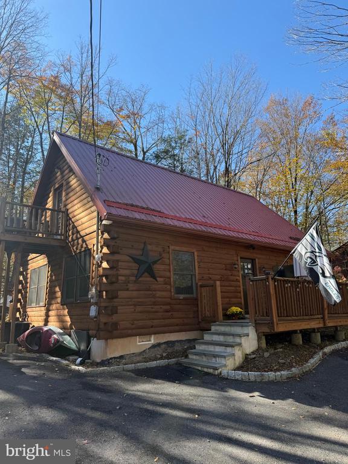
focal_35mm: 24
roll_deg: +1.8
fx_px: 322
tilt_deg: +14.0
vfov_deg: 71.6
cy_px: 232
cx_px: 174
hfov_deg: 56.8
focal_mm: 6.76
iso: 80
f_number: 1.78
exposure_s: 1/1174
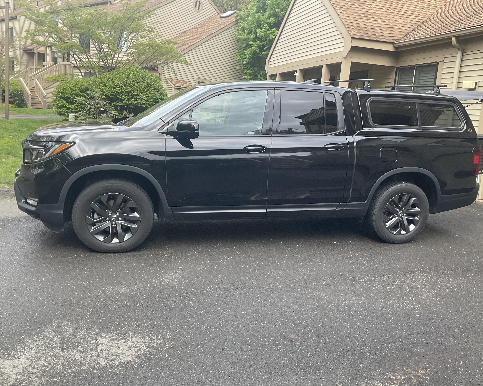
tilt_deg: -9.0
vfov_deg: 47.1
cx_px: 253
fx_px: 443
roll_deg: -4.1
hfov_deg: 57.2
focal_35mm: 31
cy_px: 192
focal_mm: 3
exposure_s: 1/266
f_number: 1.8
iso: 16
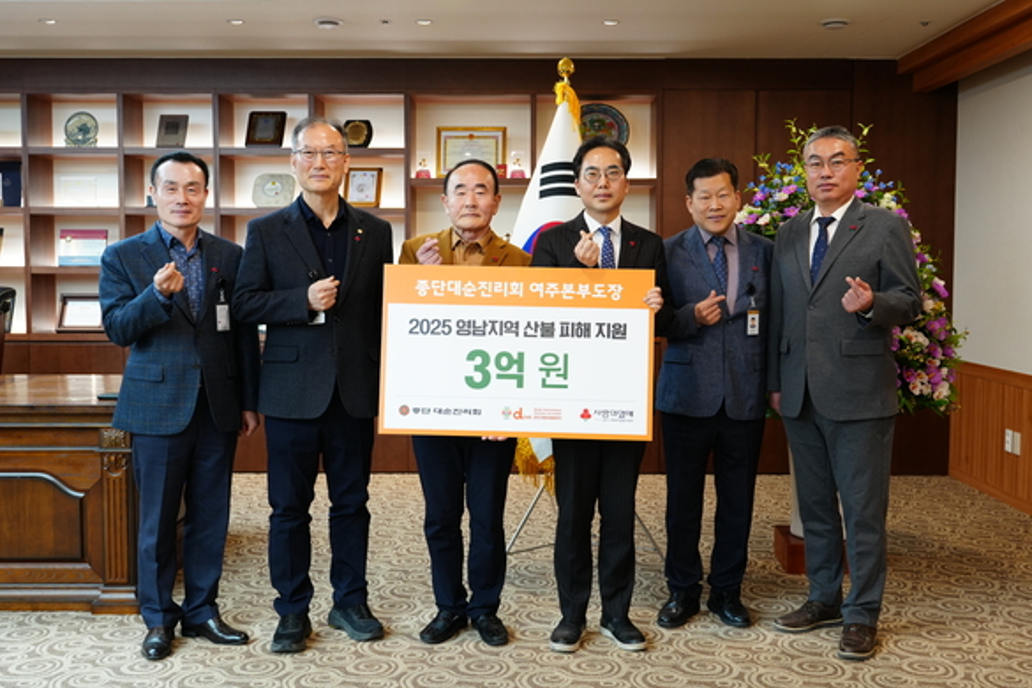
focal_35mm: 39
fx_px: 1118
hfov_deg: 49.6
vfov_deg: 34.2
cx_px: 519
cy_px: 339
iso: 1000
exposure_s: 1/50
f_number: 4.5
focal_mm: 38
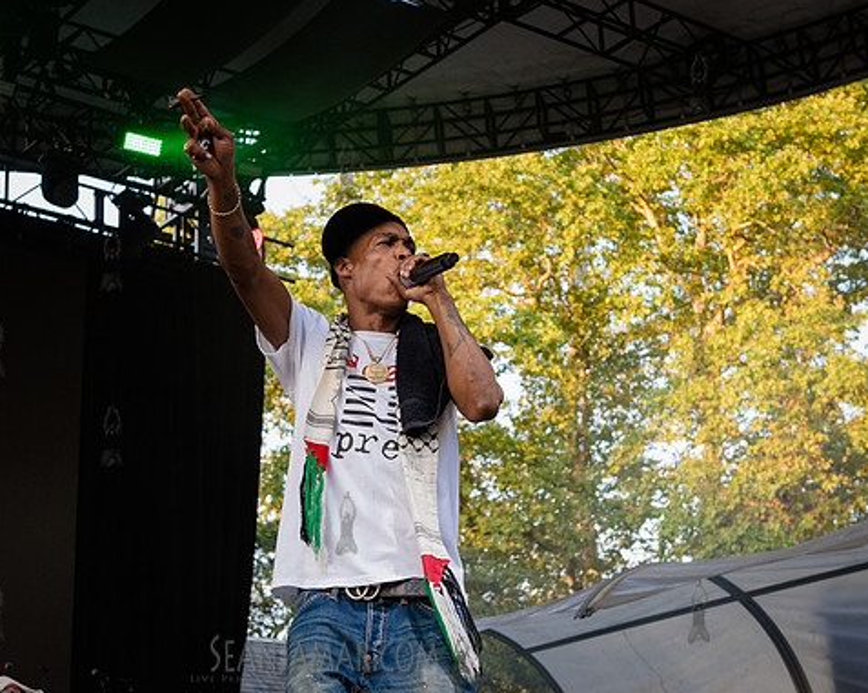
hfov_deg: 29.1
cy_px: 347
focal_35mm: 65
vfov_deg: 23.5
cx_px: 372
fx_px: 1669
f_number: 4.5
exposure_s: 1/500
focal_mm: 44
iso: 2000
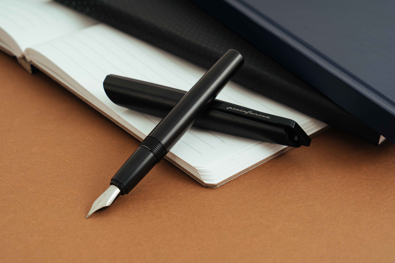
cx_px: 198
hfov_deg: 28.8
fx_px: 768
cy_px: 132
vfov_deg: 19.5
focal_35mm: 70
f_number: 11
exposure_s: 1/100
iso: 100
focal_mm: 70
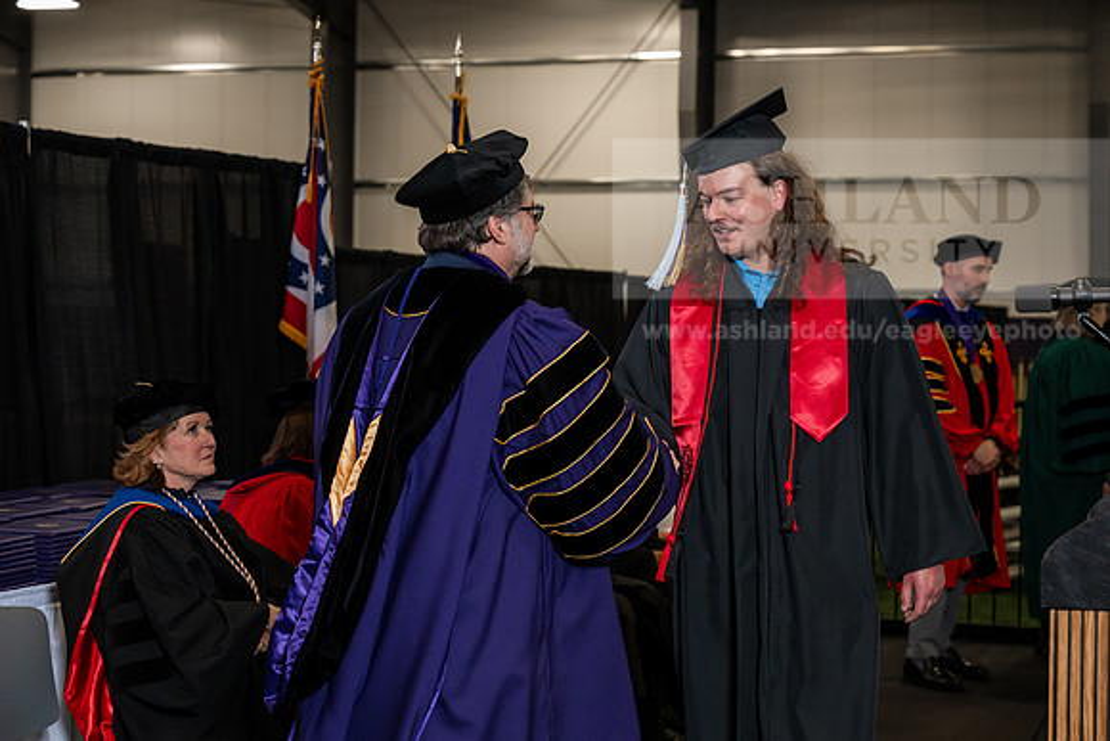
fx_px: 2159
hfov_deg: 28.8
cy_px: 370
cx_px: 555
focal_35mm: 70
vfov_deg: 19.5
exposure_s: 1/200
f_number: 5
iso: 1250
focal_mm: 70
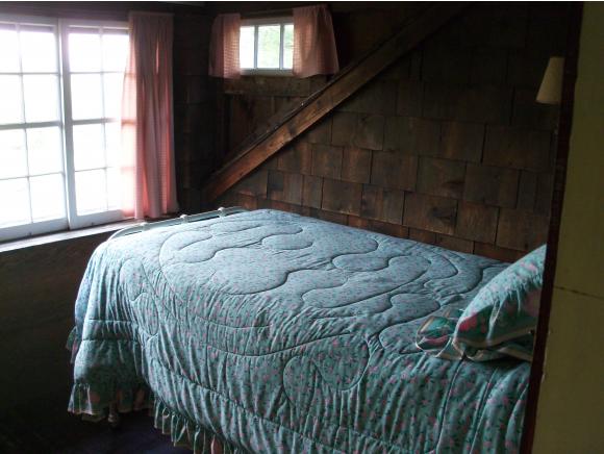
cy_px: 227
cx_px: 302
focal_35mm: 35
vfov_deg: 40.8
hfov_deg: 52.6
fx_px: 611
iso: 200
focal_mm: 6.3
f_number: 3
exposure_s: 1/30
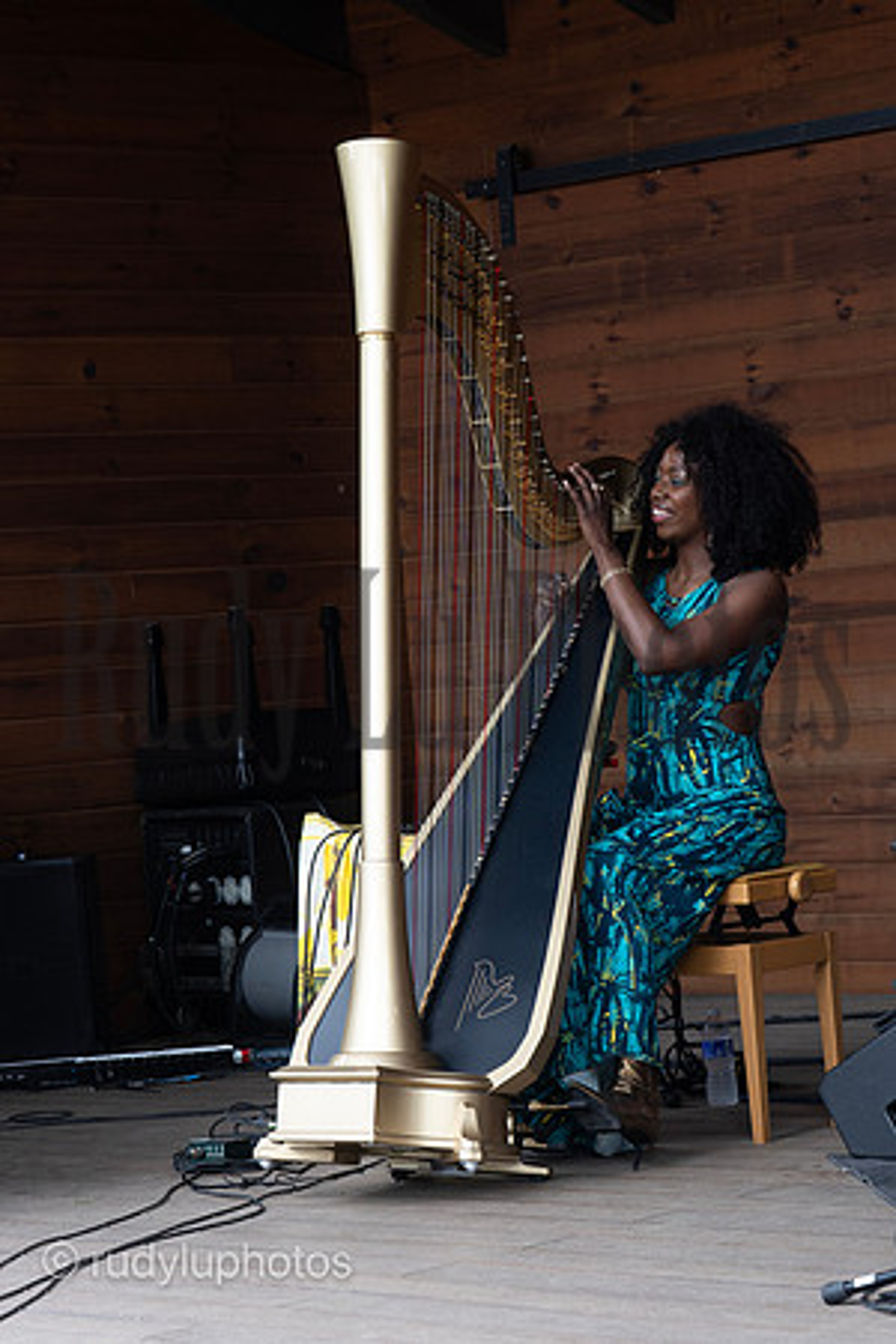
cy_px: 672
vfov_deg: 19.5
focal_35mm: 105
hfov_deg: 13.0
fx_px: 3920
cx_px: 448
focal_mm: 70
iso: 800
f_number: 5.6
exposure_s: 1/320
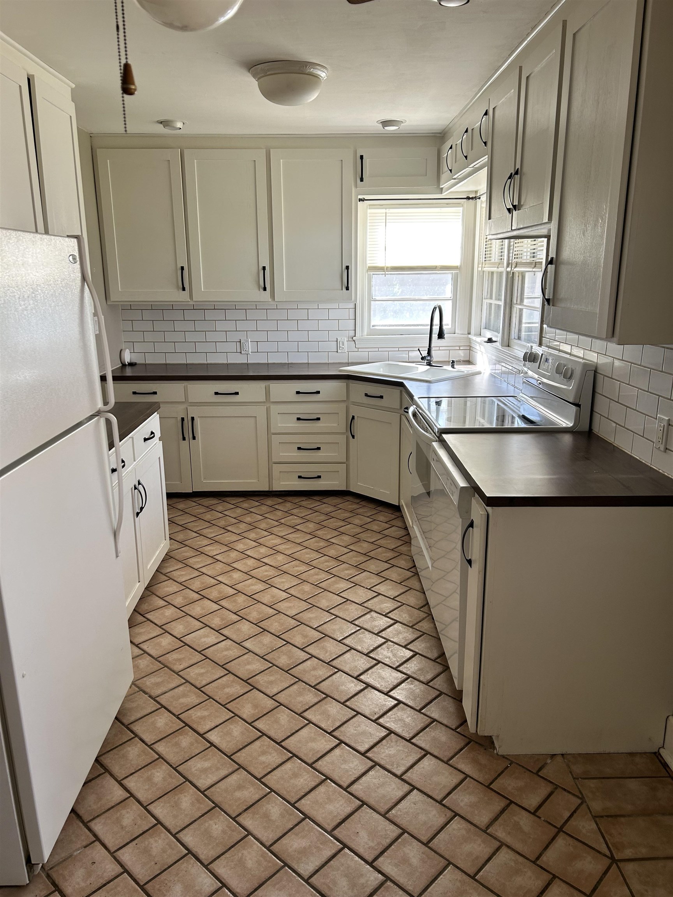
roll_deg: +0.2
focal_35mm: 26
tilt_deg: -15.9
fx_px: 674
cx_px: 336
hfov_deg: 53.1
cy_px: 448
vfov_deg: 67.3
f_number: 1.5
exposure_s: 1/121
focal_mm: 5.7
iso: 50
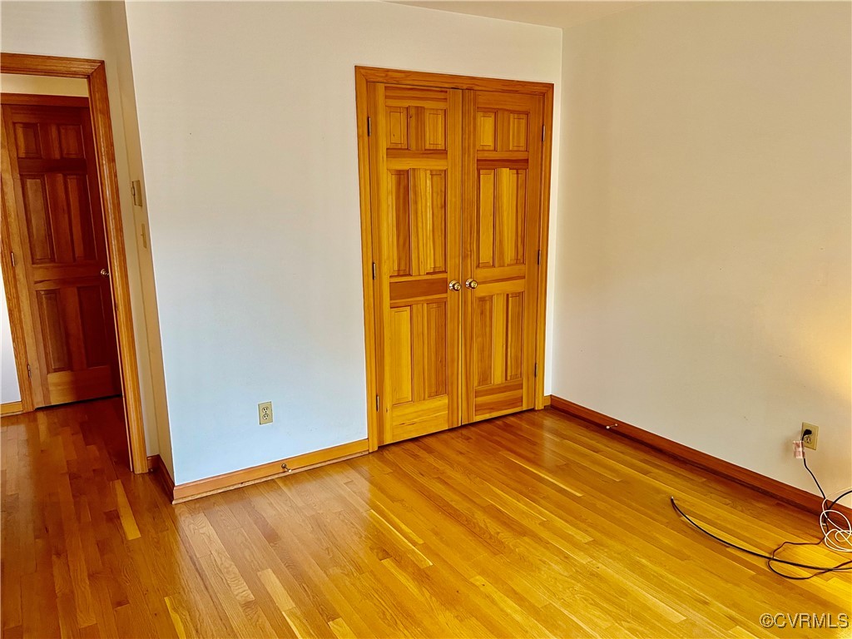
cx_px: 426
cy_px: 320
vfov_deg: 53.1
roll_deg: +1.0
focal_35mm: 26
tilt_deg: -12.1
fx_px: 640
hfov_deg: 67.3
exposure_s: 1/87
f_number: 1.5
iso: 125
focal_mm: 5.7
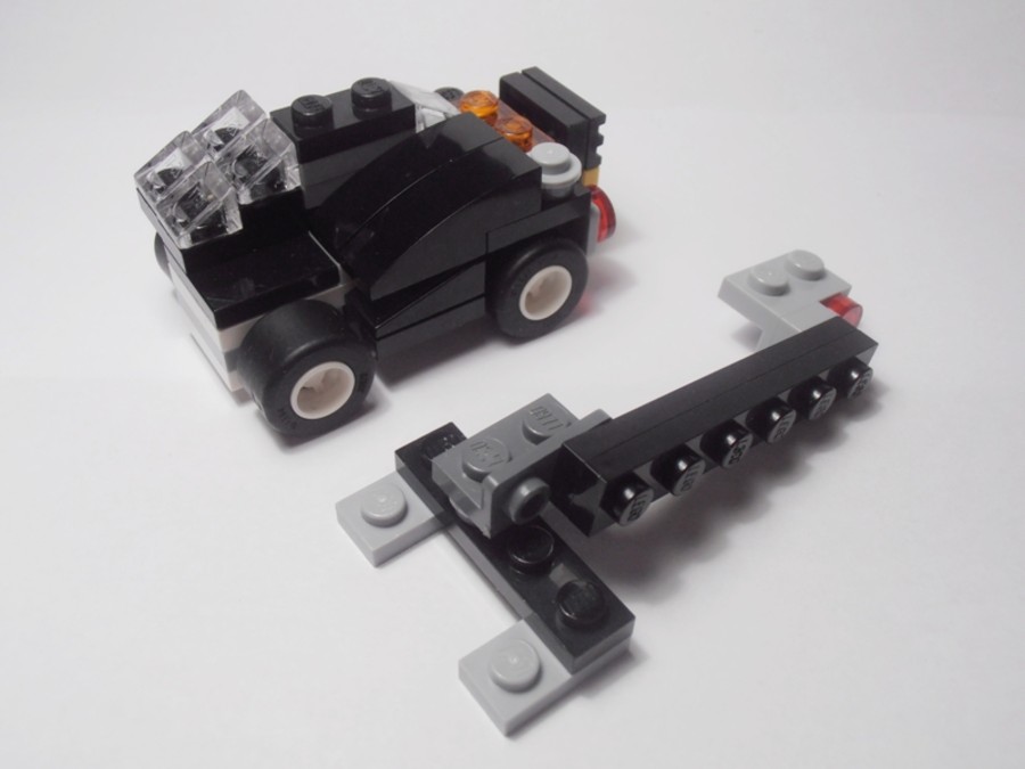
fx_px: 1096
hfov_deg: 50.1
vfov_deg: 38.7
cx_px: 512
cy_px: 384
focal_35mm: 37
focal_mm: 6.61
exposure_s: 1/60
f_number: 3.9
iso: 80
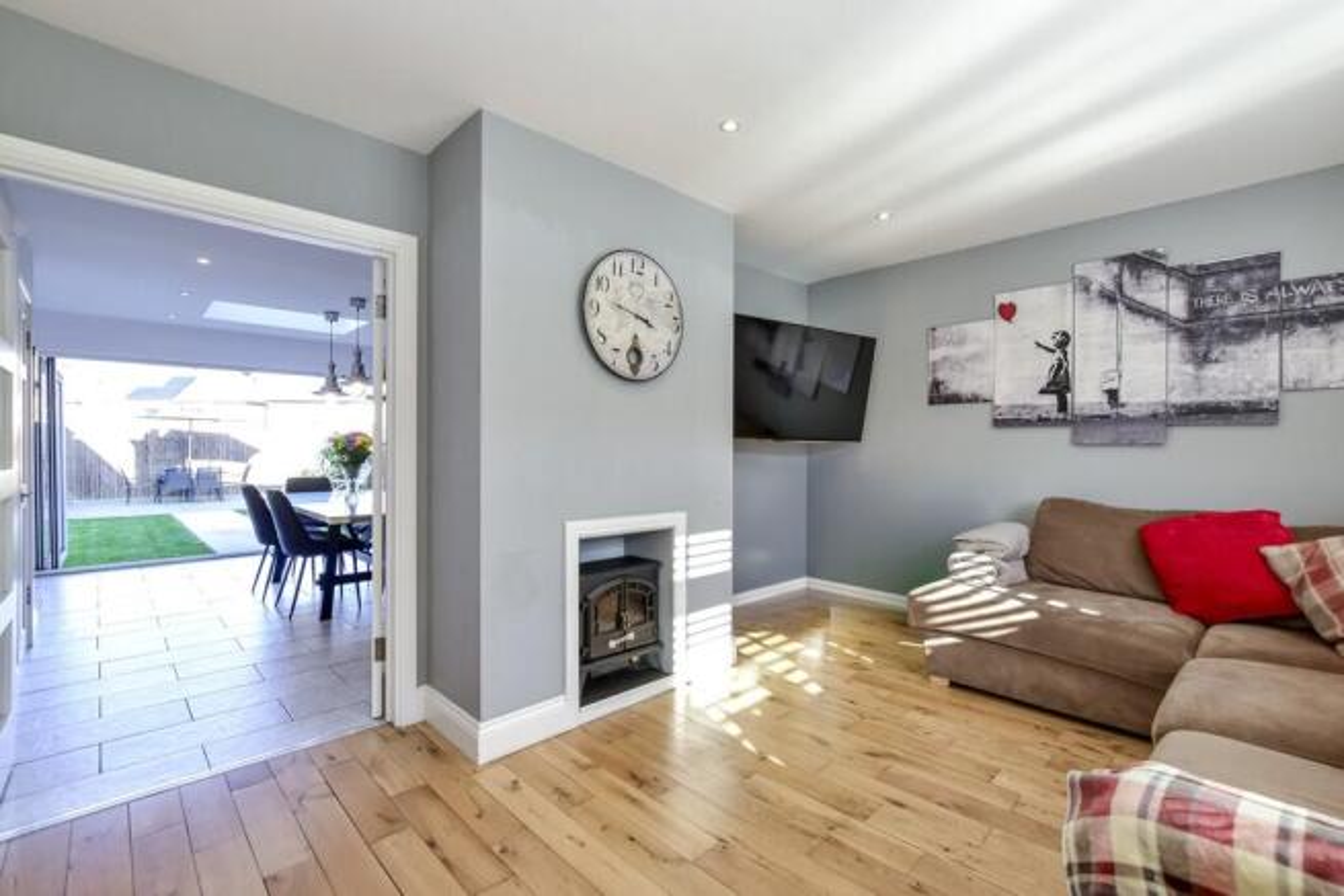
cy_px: 448
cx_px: 672
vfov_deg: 77.4
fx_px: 560
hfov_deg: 100.4
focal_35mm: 15
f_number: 8
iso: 640
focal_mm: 10
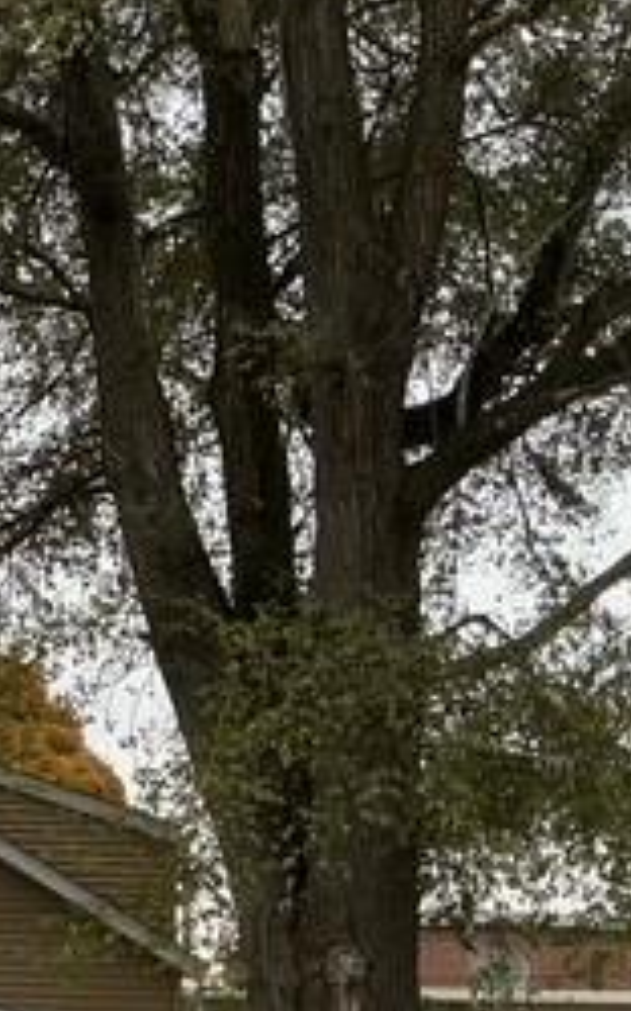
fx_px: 2094
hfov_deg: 15.0
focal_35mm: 76
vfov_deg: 27.0
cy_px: 663
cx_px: -493
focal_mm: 3
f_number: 1.8
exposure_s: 1/620
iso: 25
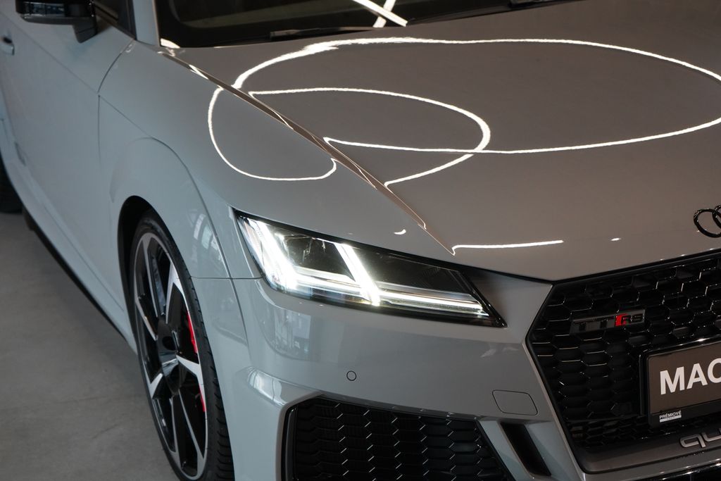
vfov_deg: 19.5
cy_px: 240
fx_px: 1402
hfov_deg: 28.8
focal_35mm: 70
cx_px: 360
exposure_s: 1/160
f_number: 5.6
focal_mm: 70
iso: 4000
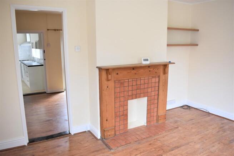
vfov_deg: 48.0
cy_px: 78
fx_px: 176
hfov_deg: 67.4
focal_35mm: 27
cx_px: 117
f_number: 4.5
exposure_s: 1/80
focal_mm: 18
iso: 400
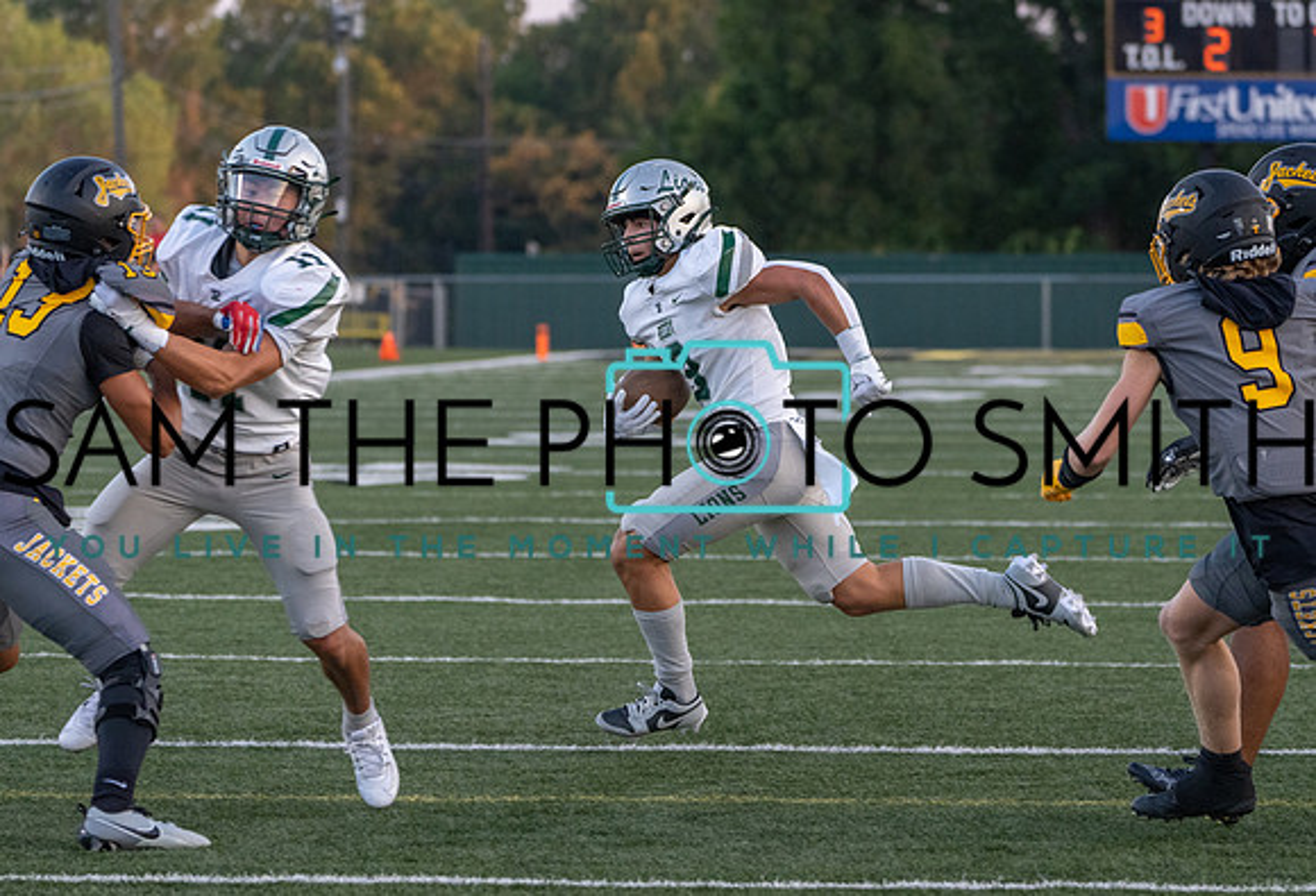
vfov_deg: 6.4
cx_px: 684
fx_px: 7978
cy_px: 529
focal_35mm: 217
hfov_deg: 9.4
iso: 2500
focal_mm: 173
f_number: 5.6
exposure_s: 1/1000
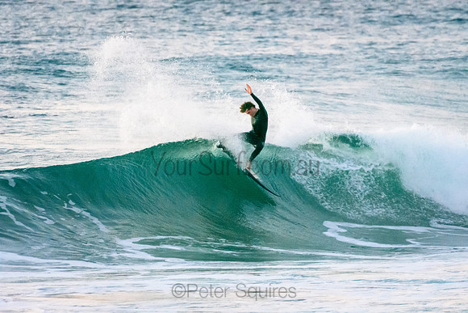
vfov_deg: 1.8
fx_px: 9752
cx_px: 234
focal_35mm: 750
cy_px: 156
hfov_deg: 2.7
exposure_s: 1/1000
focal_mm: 500
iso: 10000
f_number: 5.6
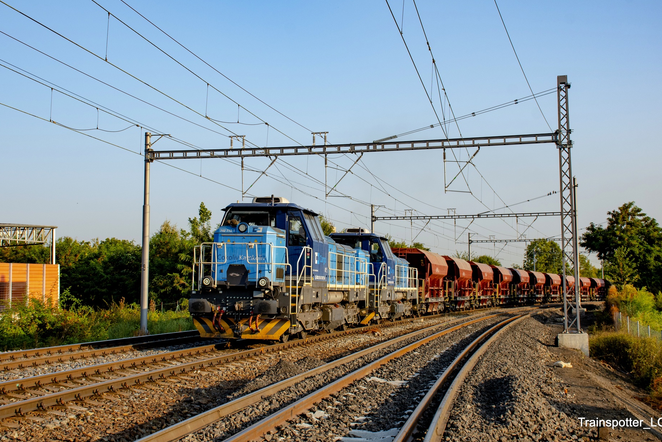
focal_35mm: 50
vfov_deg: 27.0
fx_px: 920
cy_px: 213
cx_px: 342
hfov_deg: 39.6
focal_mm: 32
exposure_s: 1/350
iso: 250
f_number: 8
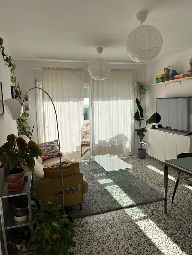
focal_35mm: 26
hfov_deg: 53.1
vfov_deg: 67.3
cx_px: 96
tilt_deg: -7.3
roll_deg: +2.2
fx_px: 192
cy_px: 128
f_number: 1.5
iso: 50
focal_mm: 5.7
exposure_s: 1/1934
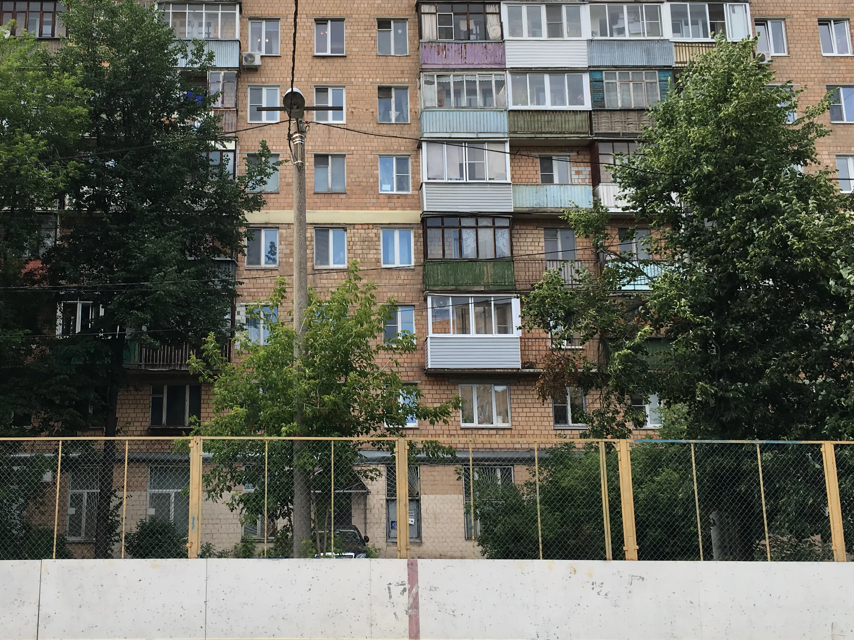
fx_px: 1061
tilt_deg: +14.8
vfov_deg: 33.5
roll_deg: -0.4
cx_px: 332
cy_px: 245
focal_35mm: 43
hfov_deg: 43.6
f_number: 2.2
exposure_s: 1/320
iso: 25
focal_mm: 4.15
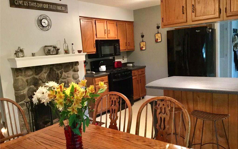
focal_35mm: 33
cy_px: 79
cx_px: 119
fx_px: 214
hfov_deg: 58.2
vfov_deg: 38.3
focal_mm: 3.3
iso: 200
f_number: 2.4
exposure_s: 1/15
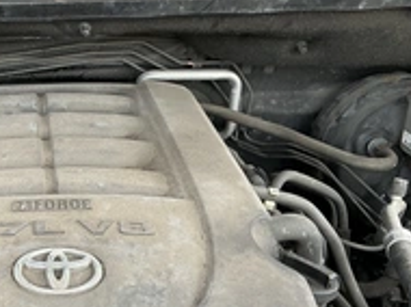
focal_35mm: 59
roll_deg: +2.3
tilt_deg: -28.1
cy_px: 197
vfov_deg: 24.7
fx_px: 700
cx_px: 2
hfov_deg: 30.5
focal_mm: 3
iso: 32
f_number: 1.8
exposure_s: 1/172
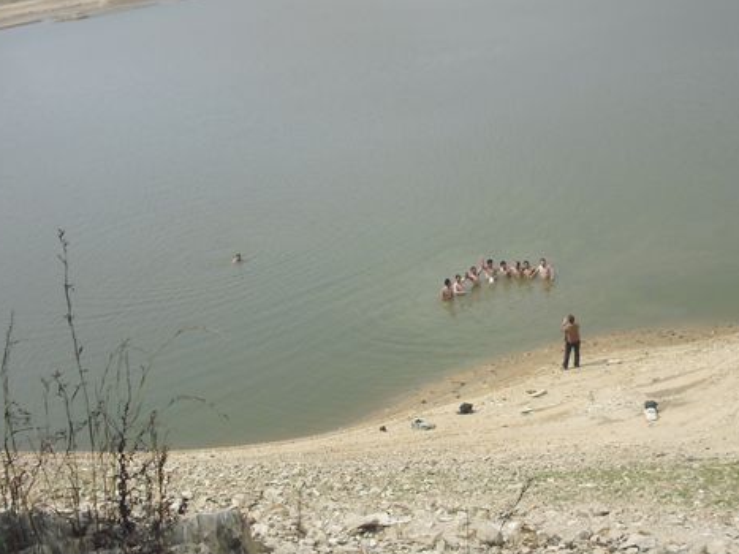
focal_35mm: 57
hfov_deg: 33.4
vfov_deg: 25.6
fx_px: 1217
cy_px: 311
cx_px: 506
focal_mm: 6.2
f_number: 8
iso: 100
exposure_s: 1/200
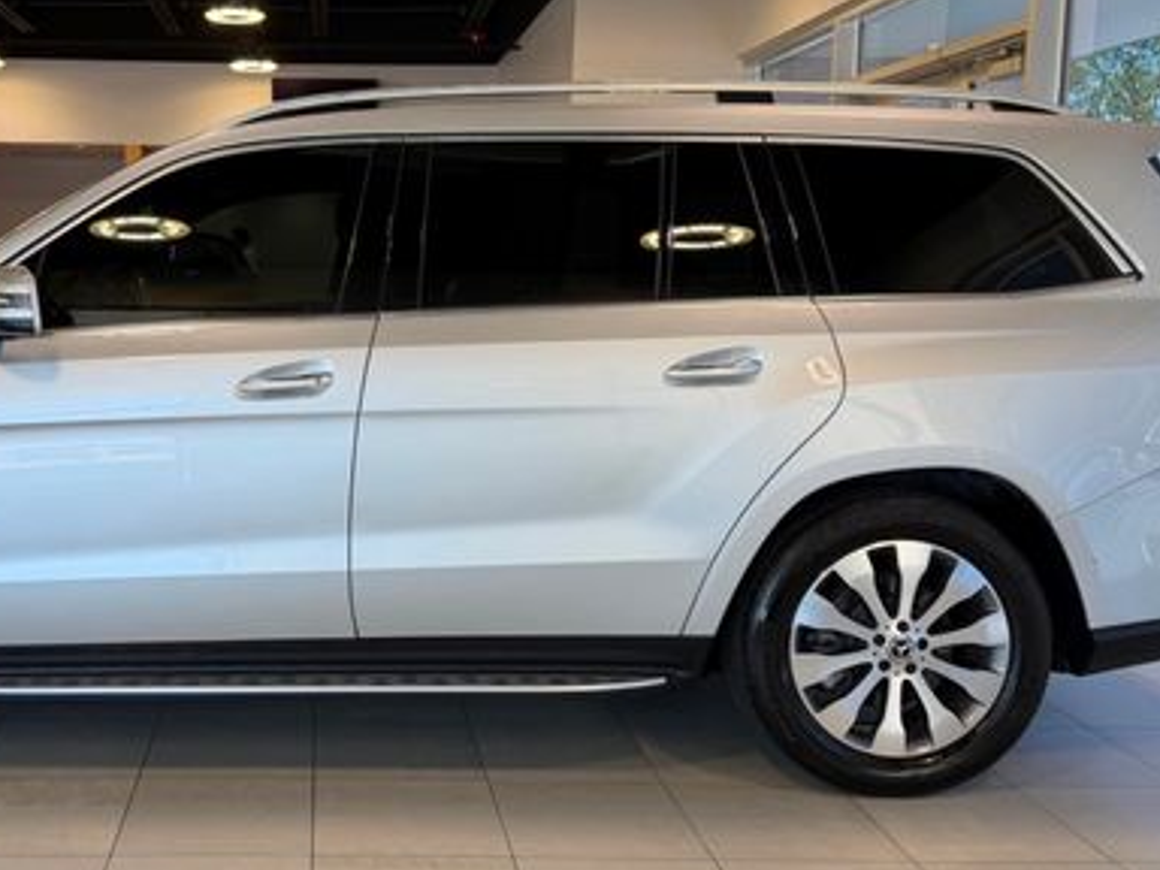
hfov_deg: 45.7
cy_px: 423
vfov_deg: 36.0
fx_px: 1340
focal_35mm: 40
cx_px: 344
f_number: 1.78
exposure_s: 1/173
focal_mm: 6.76
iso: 64
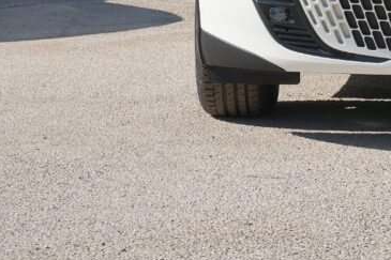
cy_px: -98
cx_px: 494
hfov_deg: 10.6
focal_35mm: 191
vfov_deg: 7.1
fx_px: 2073
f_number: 9
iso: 160
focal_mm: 45
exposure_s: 1/180
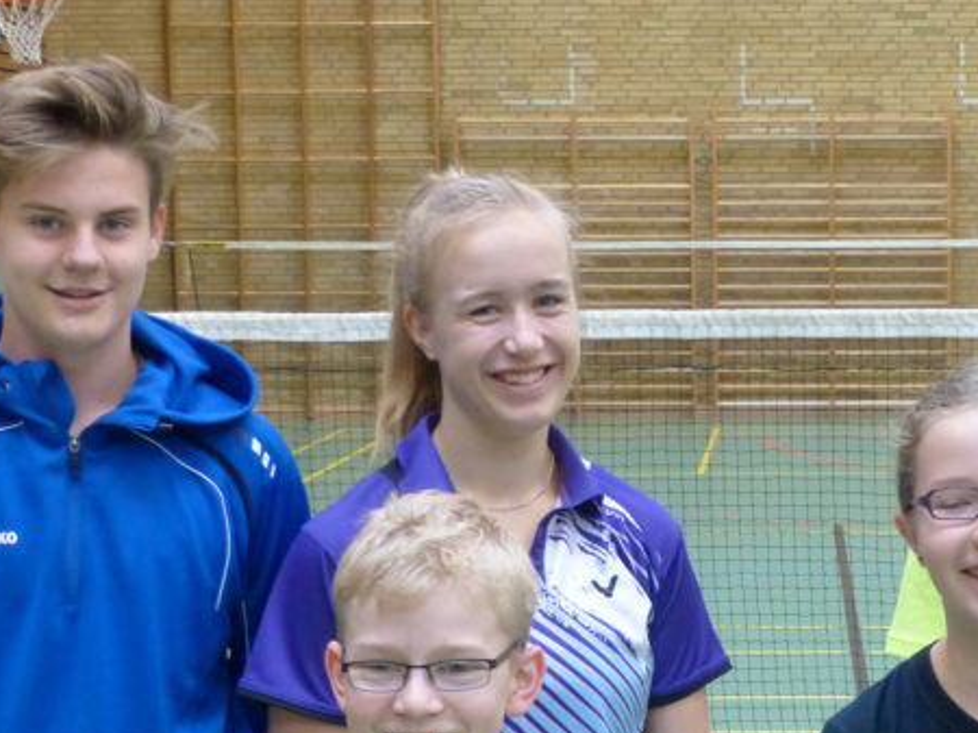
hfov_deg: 18.2
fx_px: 3021
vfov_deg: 13.7
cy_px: 659
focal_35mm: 107
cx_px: 808
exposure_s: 1/50
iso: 400
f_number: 2.8
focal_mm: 8.4
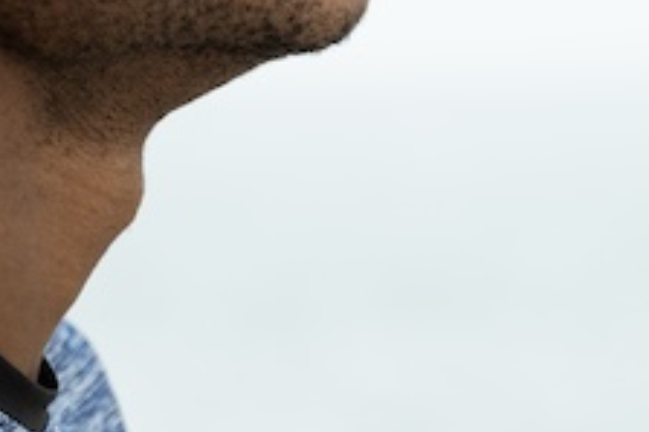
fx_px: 5440
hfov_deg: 6.8
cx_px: 374
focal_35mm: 302
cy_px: 99
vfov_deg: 4.5
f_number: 2.8
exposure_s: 1/640
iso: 250
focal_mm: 75
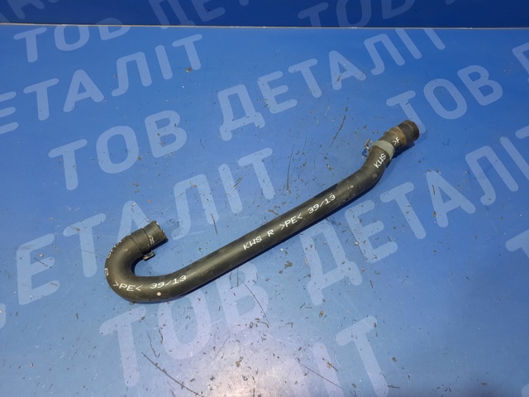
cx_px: 264
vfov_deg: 54.9
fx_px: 382
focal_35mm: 25
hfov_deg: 69.4
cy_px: 198
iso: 320
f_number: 2
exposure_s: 1/33
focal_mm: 4.6
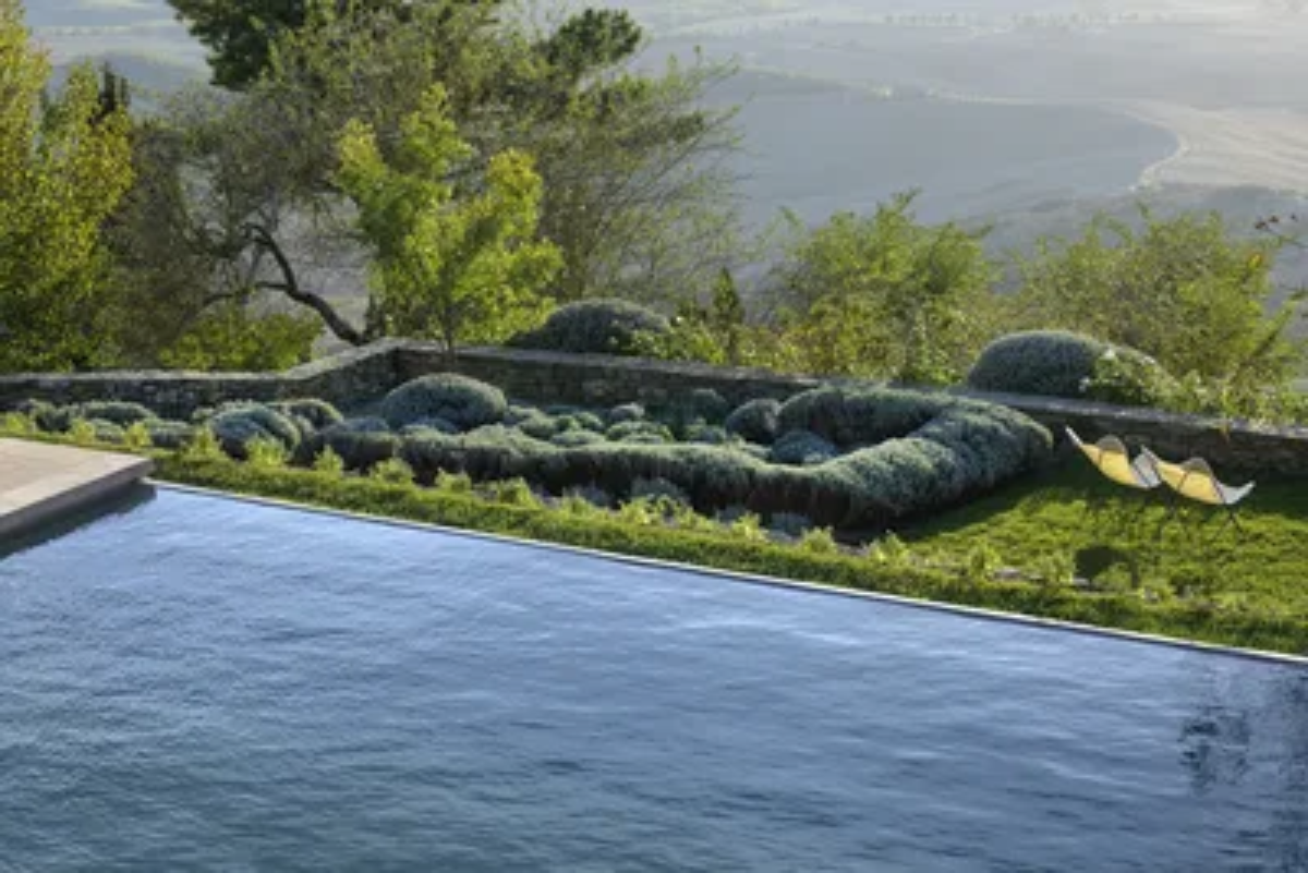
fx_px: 2908
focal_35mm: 80
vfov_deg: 17.1
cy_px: 436
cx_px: 654
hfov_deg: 25.4
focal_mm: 80
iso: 200
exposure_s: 1/60
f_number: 9.5
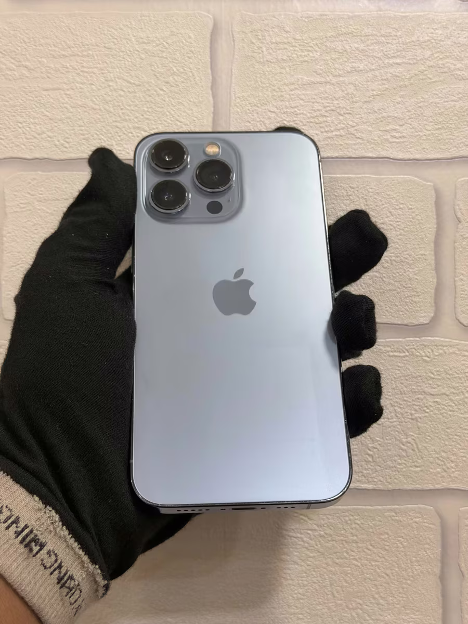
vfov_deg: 39.7
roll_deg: -0.4
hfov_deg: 30.3
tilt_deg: +2.6
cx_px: 234
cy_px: 312
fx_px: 865
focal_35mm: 48
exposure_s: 1/100
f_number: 1.78
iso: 80
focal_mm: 6.76
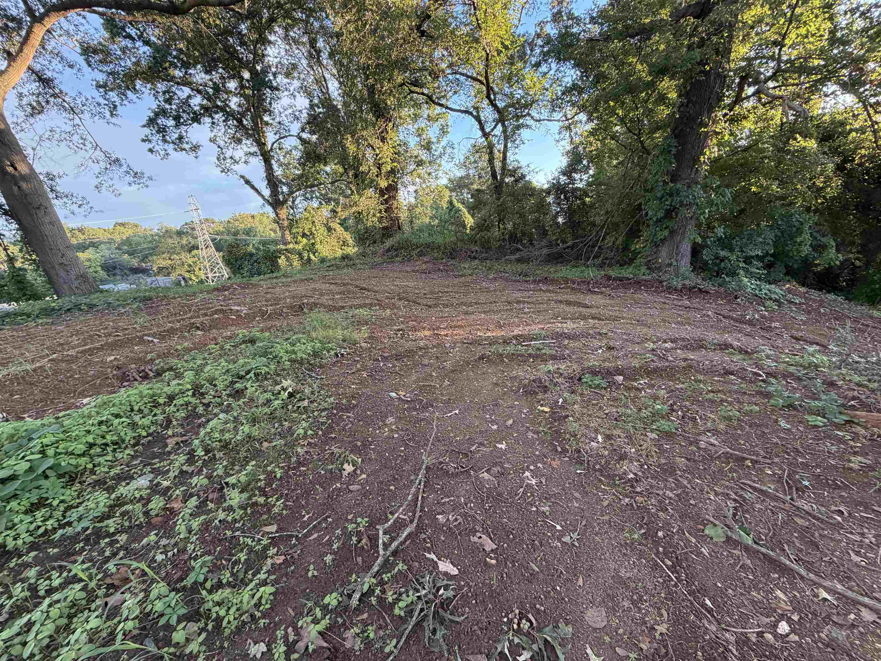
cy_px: 330
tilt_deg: -15.9
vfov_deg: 85.7
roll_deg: +5.6
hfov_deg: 102.1
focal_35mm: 14
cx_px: 440
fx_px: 356
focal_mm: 2.22
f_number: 2.2
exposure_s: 1/121
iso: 250
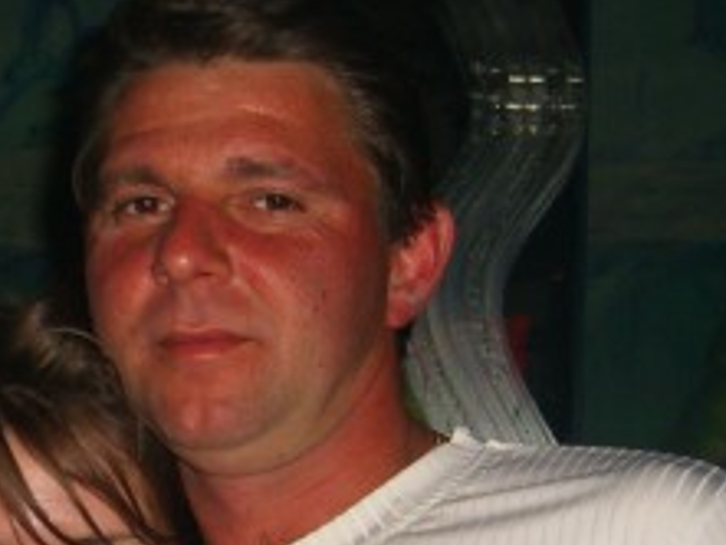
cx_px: 49
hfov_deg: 18.7
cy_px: 529
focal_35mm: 103
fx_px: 2161
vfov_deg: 14.2
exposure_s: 1/60
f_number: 2.8
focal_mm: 7.9
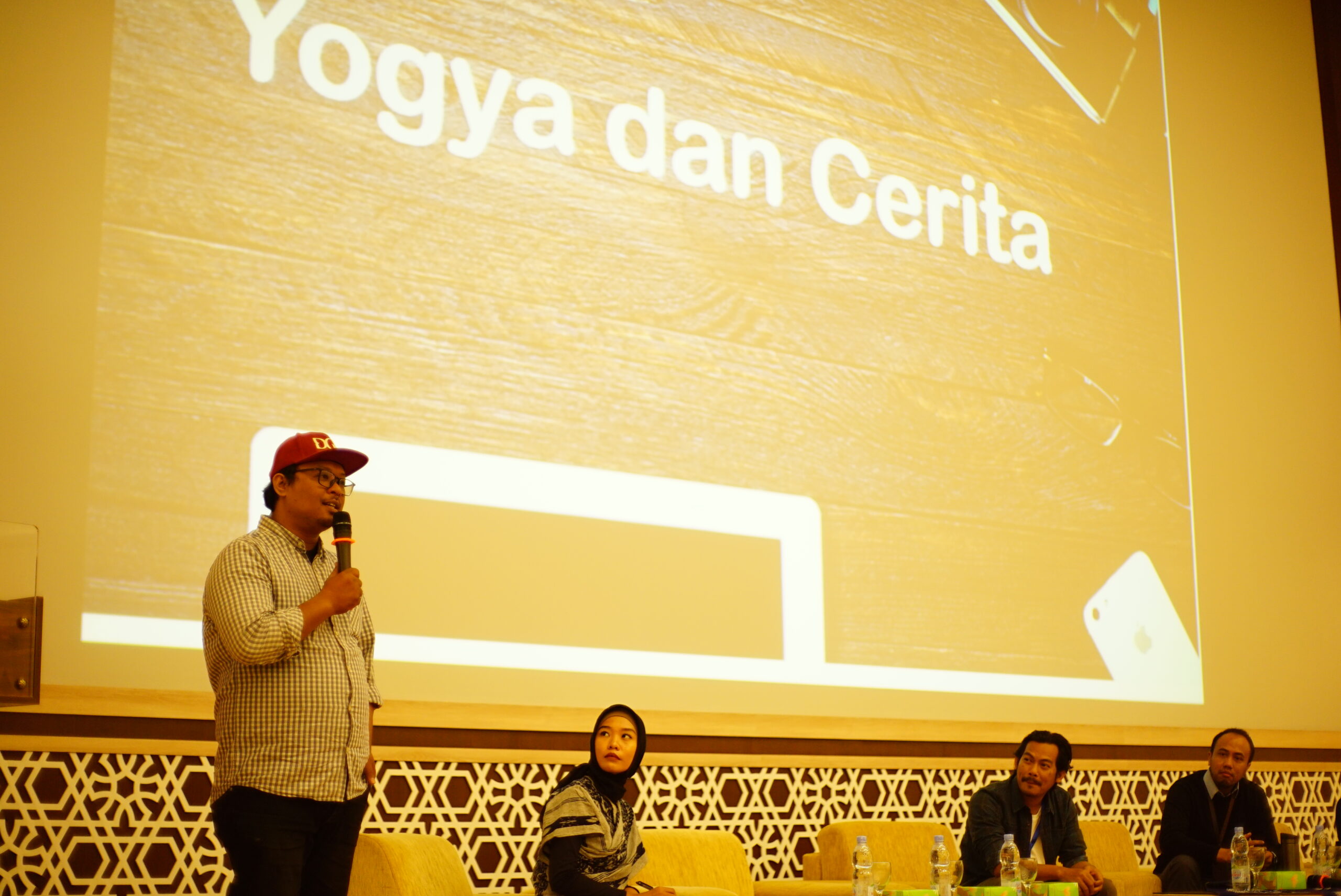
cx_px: 670
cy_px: 448
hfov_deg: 39.6
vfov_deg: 27.0
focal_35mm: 50
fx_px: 1863
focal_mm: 50
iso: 1000
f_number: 1.6
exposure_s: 1/125
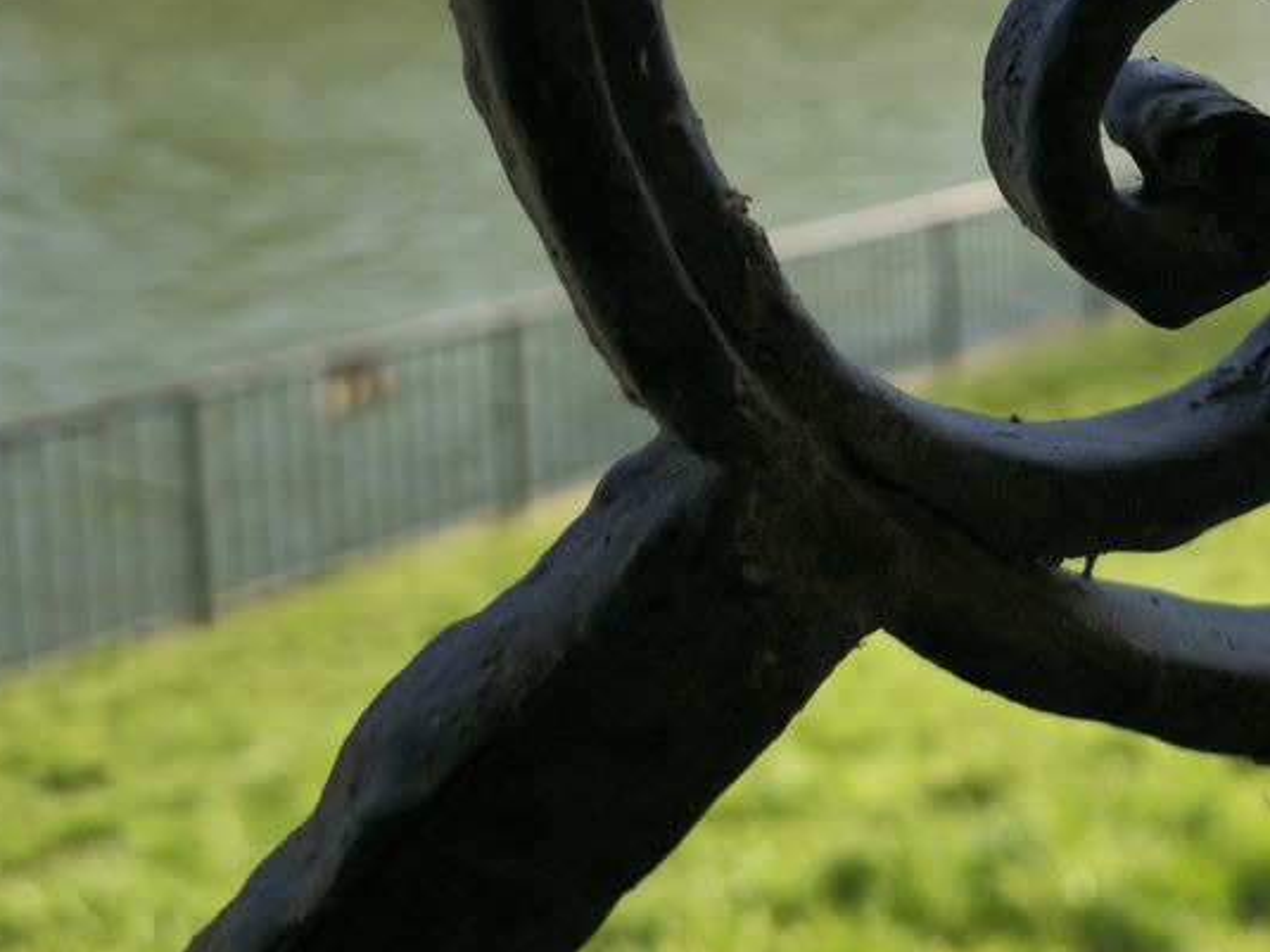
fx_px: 2017
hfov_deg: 33.5
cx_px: 1085
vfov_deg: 25.0
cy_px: -52
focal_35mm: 55
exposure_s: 1/2572
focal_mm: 6.3
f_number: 1.7
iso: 12
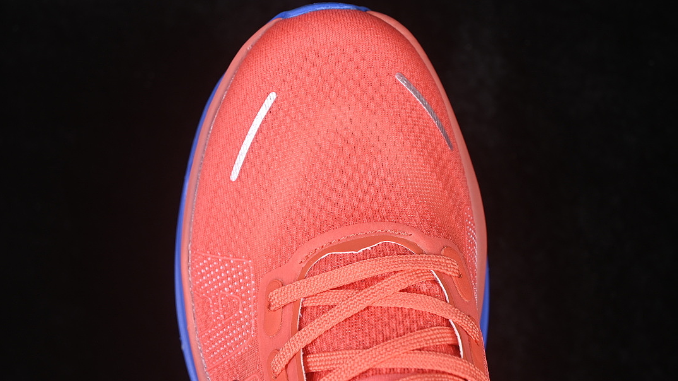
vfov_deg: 15.3
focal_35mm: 79
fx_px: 1420
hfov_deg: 26.9
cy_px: 203
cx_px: 338
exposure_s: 1/80
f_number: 7.1
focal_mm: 50
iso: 160
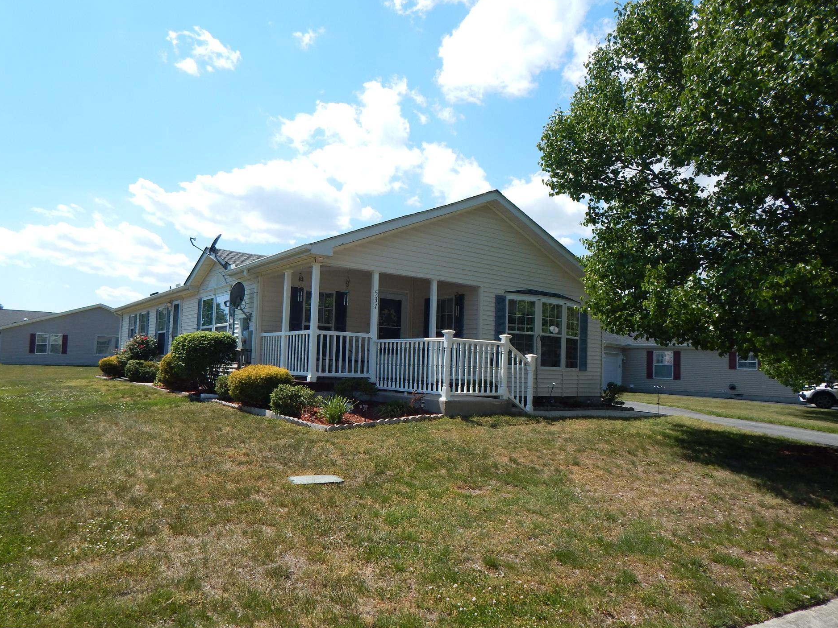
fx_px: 581
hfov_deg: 71.5
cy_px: 324
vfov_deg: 56.8
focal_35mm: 24
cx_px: 391
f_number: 6
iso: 125
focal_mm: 4
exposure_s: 1/500
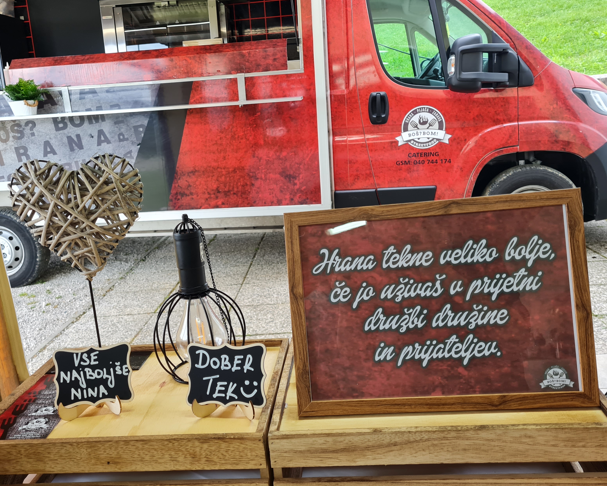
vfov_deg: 44.5
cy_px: 232
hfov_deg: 54.2
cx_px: 285
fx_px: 593
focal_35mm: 33
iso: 125
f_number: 1.8
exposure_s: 1/100
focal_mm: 5.4
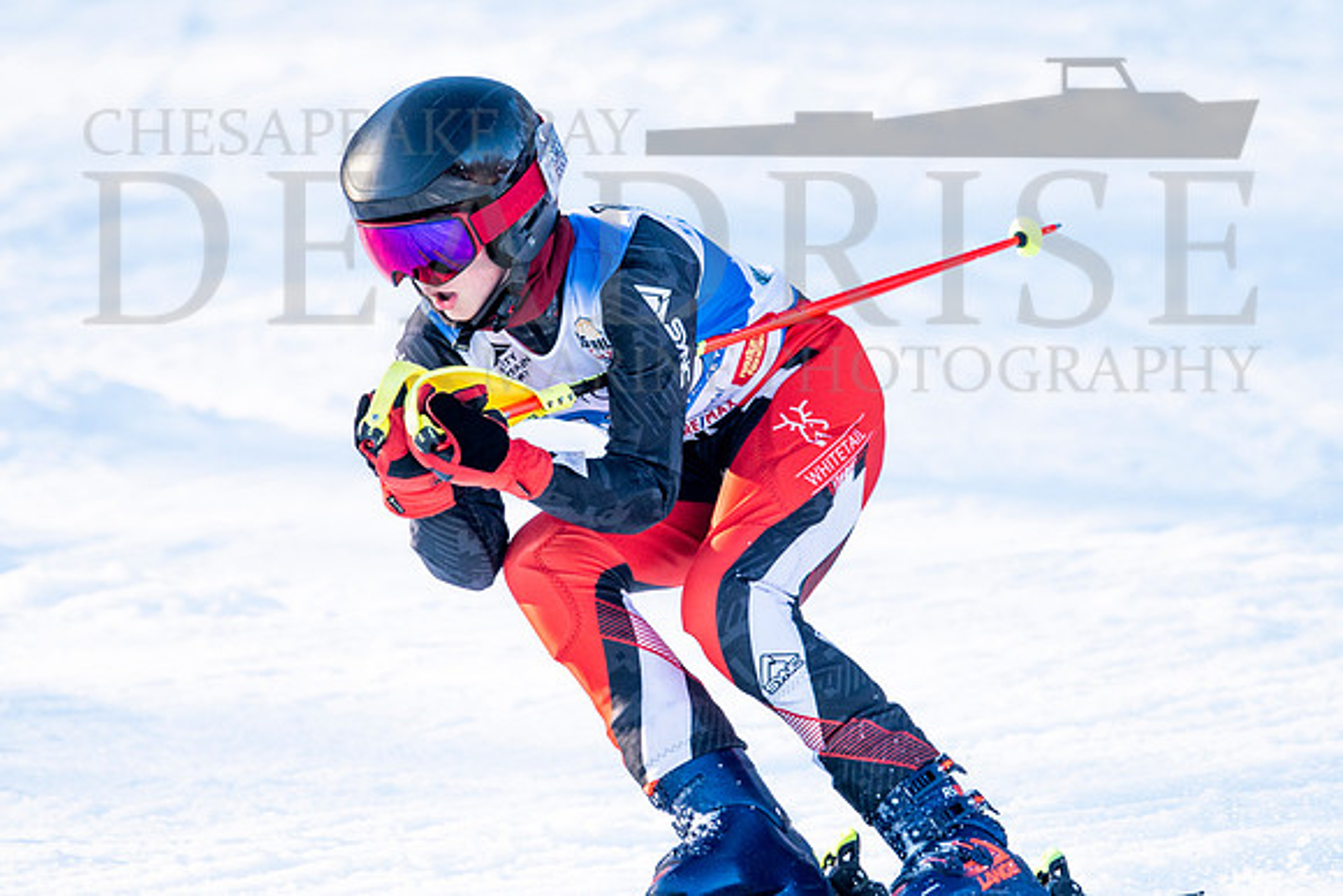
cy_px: 384
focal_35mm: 640
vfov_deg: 2.1
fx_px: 23894
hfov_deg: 3.2
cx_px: 768
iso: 1250
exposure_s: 1/2000
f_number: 8
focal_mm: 560
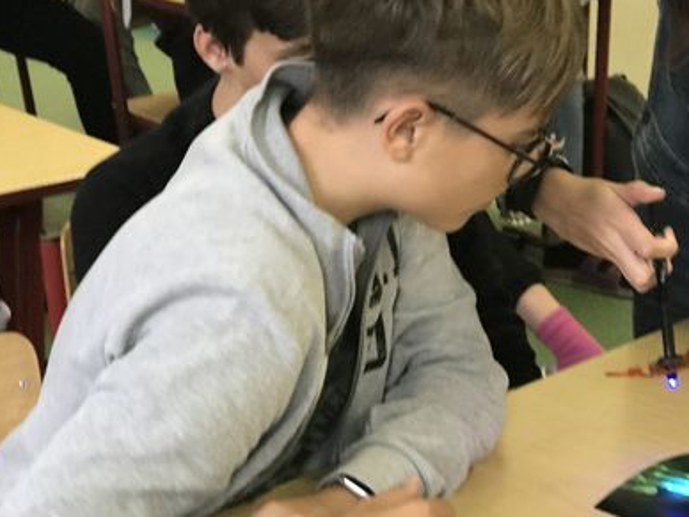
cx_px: 446
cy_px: 137
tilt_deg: -14.7
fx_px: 1871
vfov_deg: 15.7
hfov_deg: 20.8
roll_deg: -3.1
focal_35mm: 94
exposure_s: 1/50
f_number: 2.8
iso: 250
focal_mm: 6.6
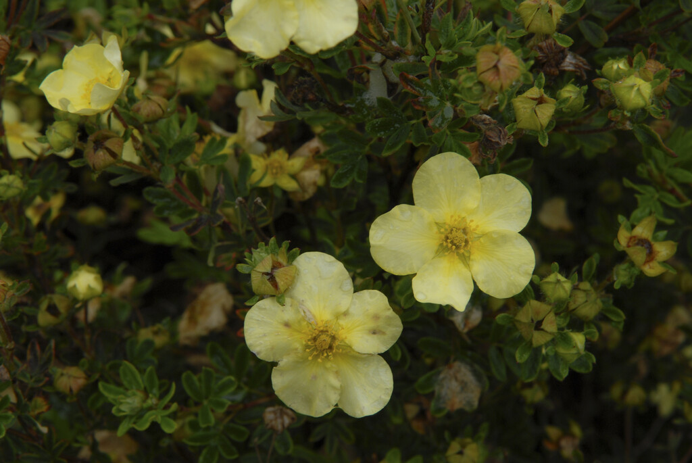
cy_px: 232
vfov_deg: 16.6
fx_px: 1587
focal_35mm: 82
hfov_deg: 24.6
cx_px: 346
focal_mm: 55
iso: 200
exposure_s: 1/80
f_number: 13
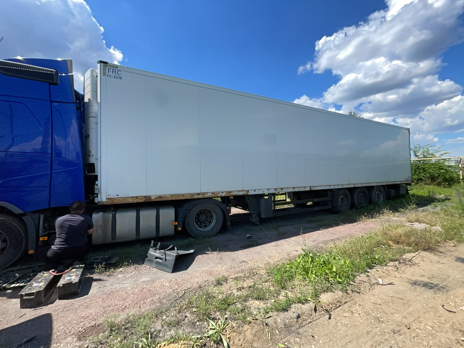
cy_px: 174
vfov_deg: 85.7
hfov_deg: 102.1
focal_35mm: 14
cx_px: 232
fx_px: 188
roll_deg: +3.1
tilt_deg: +0.5
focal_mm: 1.55
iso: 25
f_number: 2.4
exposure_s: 1/835
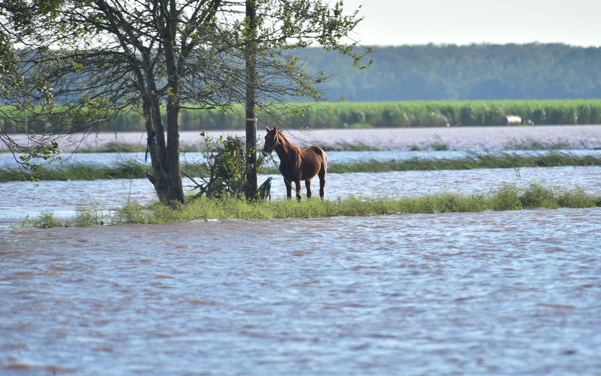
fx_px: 7649
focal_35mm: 467
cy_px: 193
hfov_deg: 4.5
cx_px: 333
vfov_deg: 2.8
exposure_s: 1/800
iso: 250
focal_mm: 400
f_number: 5.6
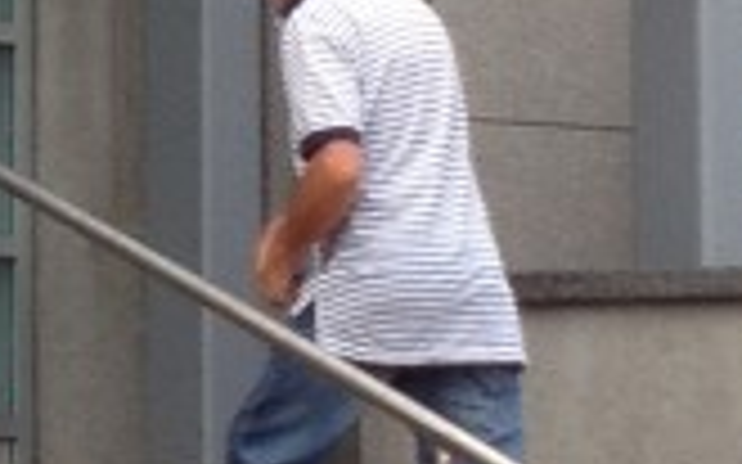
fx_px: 6529
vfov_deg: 4.0
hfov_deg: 6.4
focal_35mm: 323
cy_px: -306
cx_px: -360
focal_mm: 4.28
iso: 64
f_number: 2.4
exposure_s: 1/285
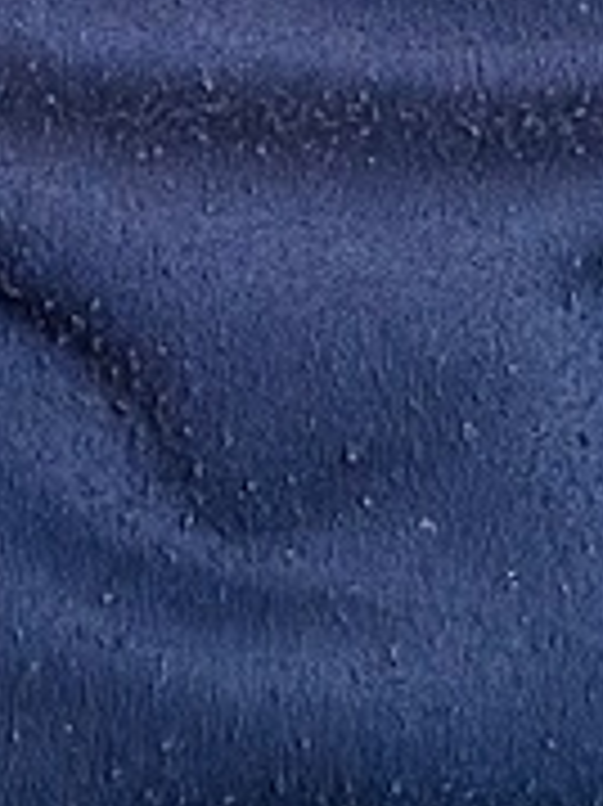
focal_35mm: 271
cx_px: 176
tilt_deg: -2.7
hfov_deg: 5.5
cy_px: -1162
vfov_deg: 6.9
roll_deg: -1.1
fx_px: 6302
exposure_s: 1/40
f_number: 1.78
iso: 500
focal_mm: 6.86
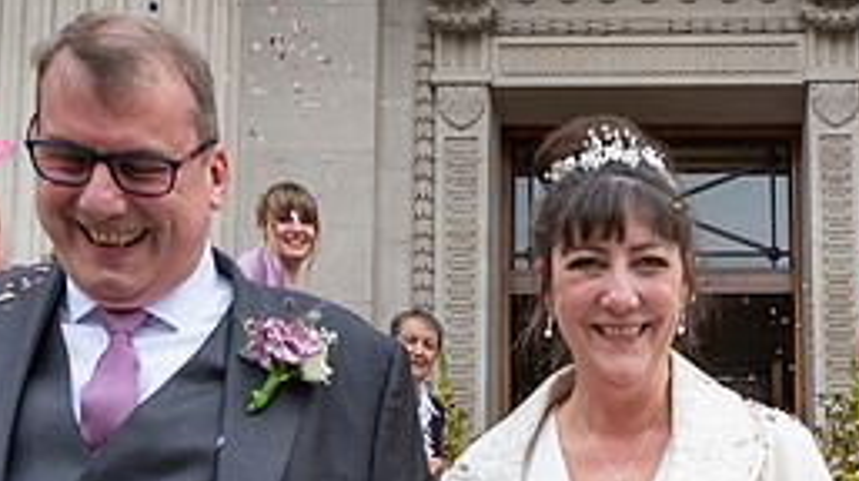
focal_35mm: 63
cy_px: 609
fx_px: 1434
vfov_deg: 17.9
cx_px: 701
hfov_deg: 32.3
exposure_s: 1/400
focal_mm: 24
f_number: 8
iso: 500
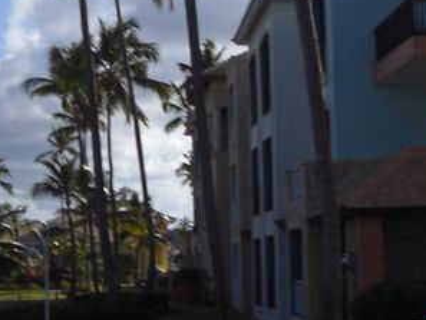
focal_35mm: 131
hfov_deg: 15.0
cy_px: 26
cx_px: 171
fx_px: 1613
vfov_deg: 11.2
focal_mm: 6.2
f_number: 8
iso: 64
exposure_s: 1/200
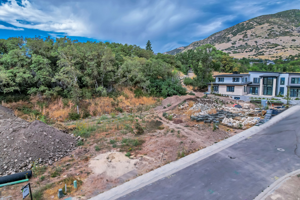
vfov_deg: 57.2
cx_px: 150
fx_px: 183
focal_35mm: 22
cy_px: 100
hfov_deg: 78.6
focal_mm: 8.38
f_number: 2.8
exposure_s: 1/200
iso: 130
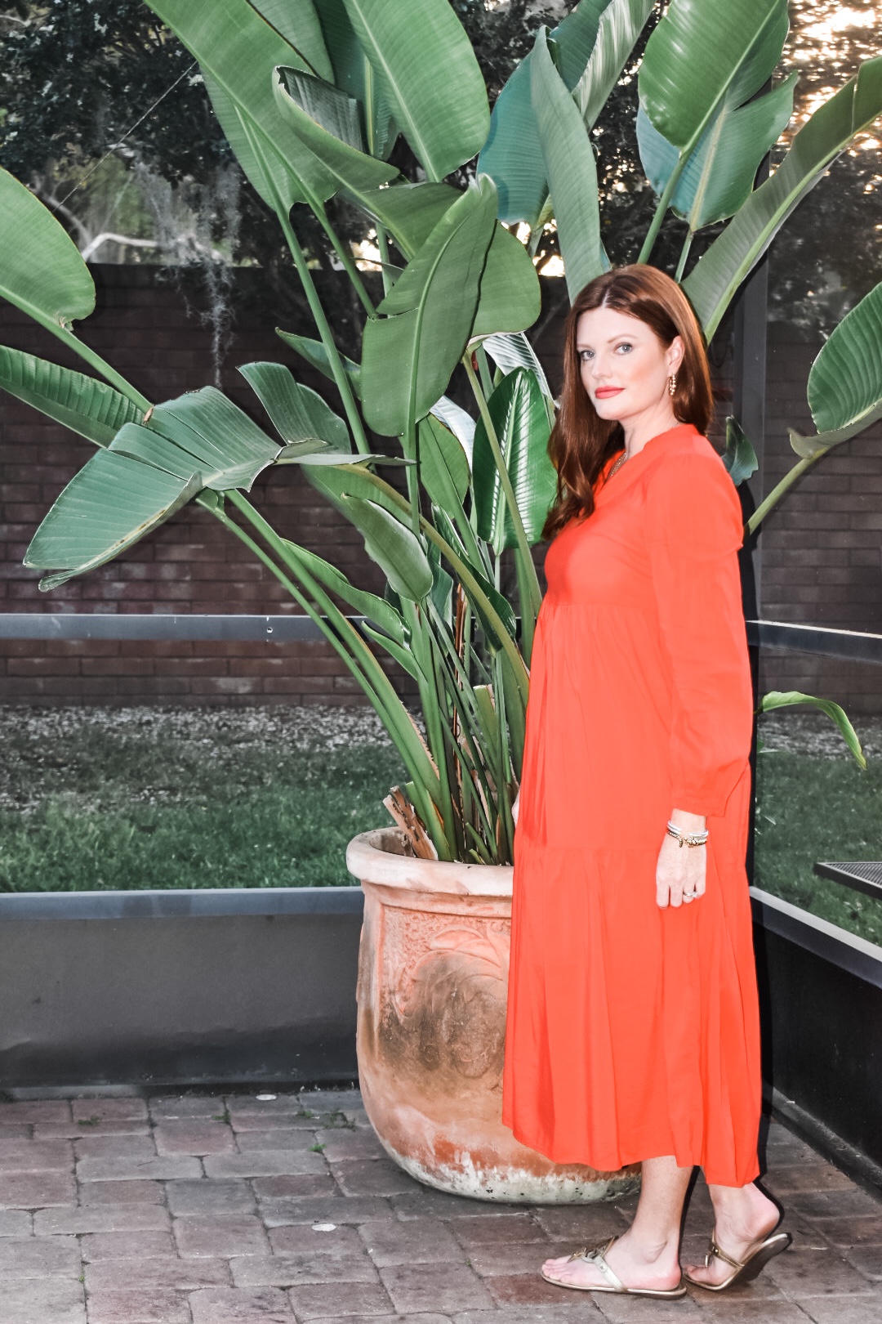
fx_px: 2205
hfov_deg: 22.6
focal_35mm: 60
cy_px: 662
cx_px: 441
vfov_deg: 33.4
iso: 800
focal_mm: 40
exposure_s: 1/125
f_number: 5
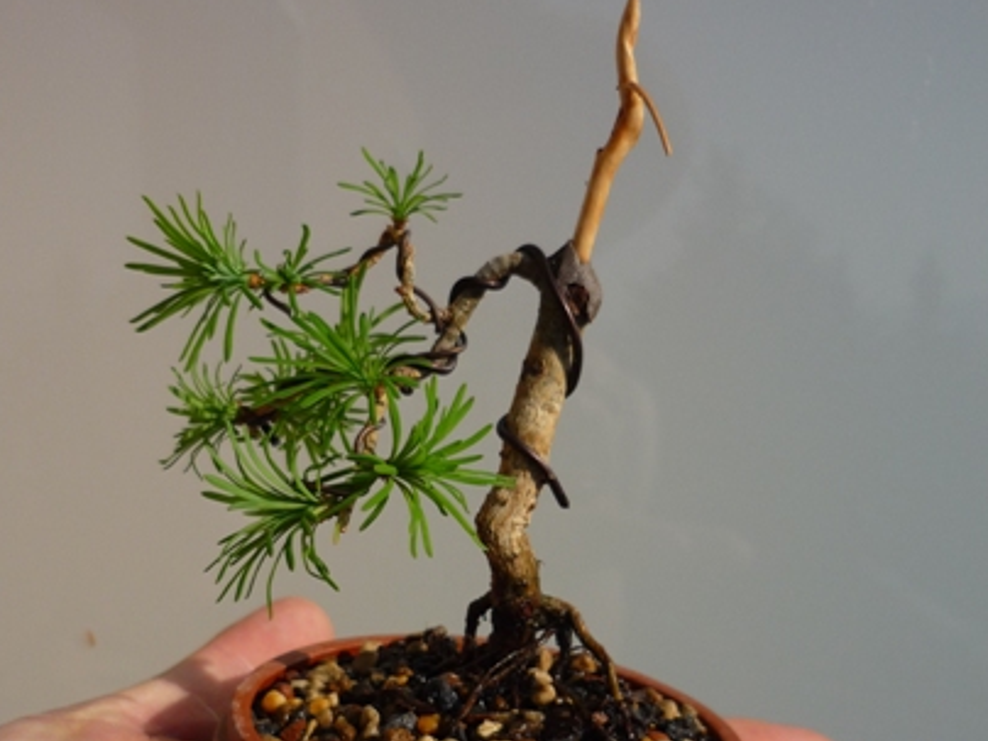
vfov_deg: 31.6
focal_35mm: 45
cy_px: 550
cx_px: 498
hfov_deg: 42.1
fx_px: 1284
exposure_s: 1/320
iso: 100
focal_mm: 5.5
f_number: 8
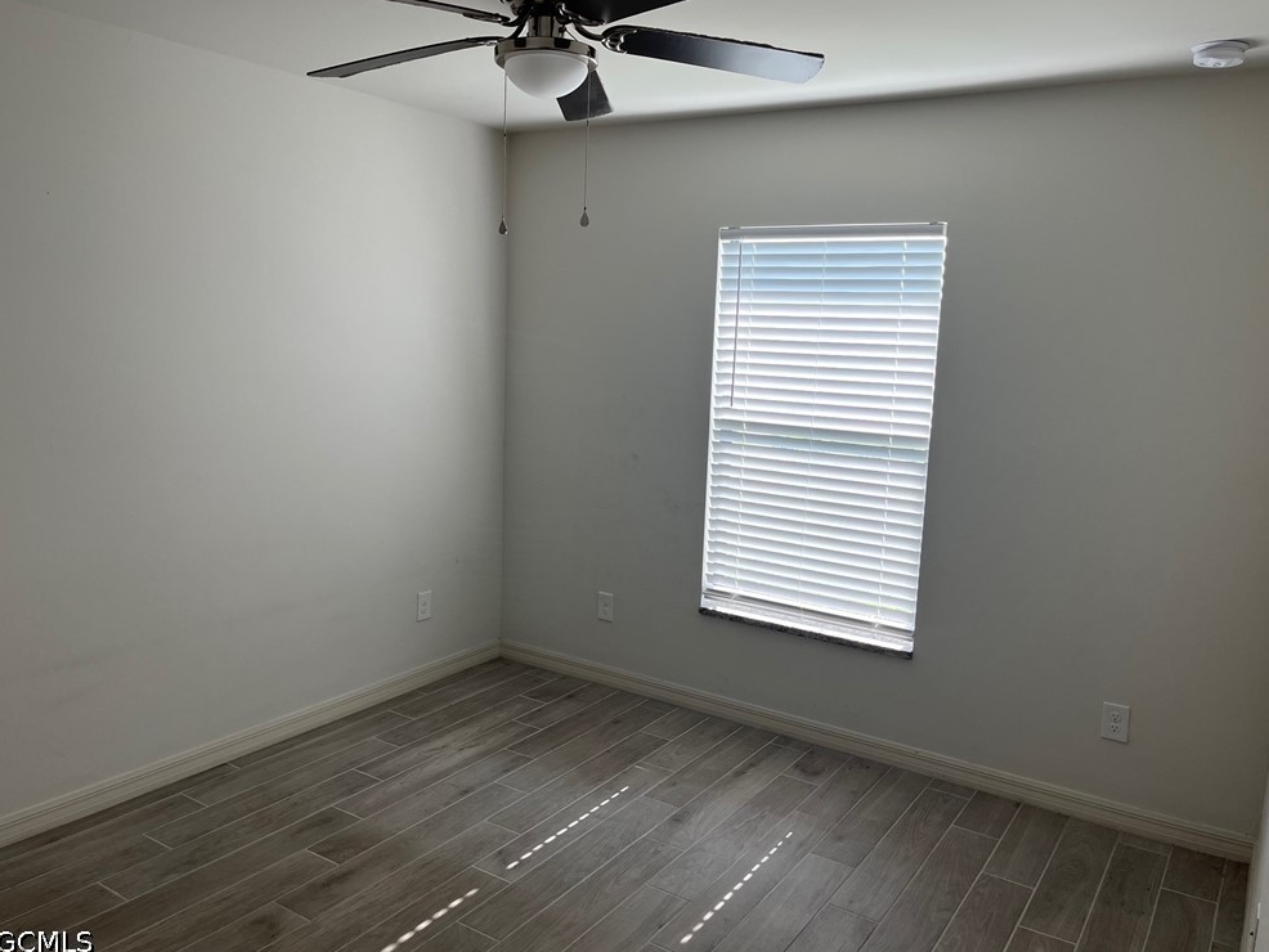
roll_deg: -2.2
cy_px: 470
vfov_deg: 51.4
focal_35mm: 27
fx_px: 990
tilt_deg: -7.1
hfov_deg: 65.3
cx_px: 631
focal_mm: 5.1
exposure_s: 1/162
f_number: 1.6
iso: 64
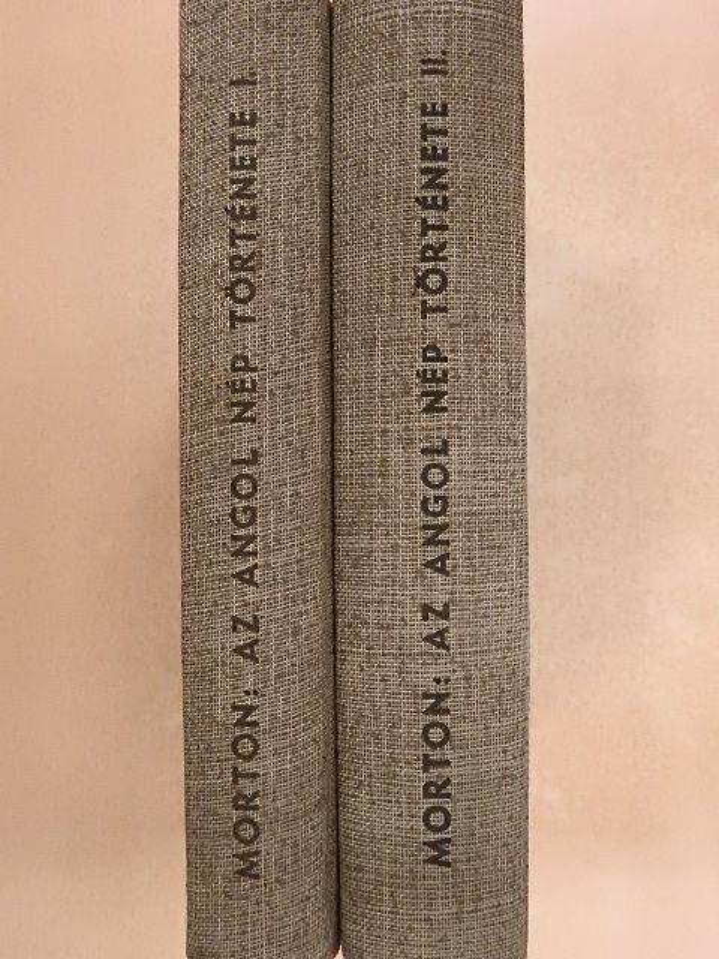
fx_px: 914
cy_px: 480
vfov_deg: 55.4
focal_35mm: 33
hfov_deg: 42.9
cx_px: 360
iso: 1600
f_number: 3.6
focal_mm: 5.9
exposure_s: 1/80
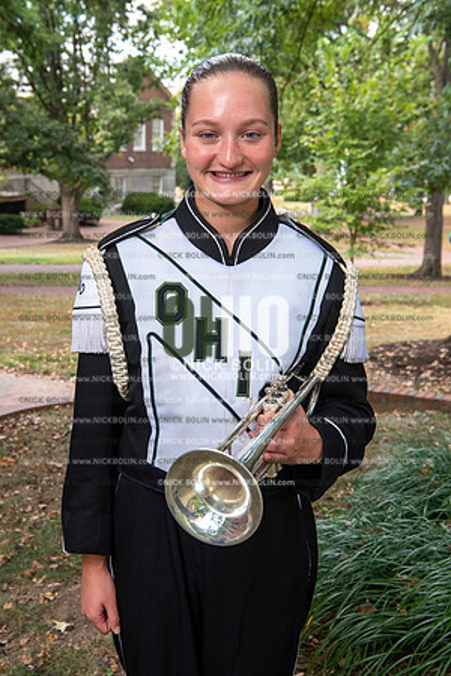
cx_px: 226
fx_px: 940
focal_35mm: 50
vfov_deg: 39.6
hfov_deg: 27.0
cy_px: 338
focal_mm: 50
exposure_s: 1/100
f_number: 8
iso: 500
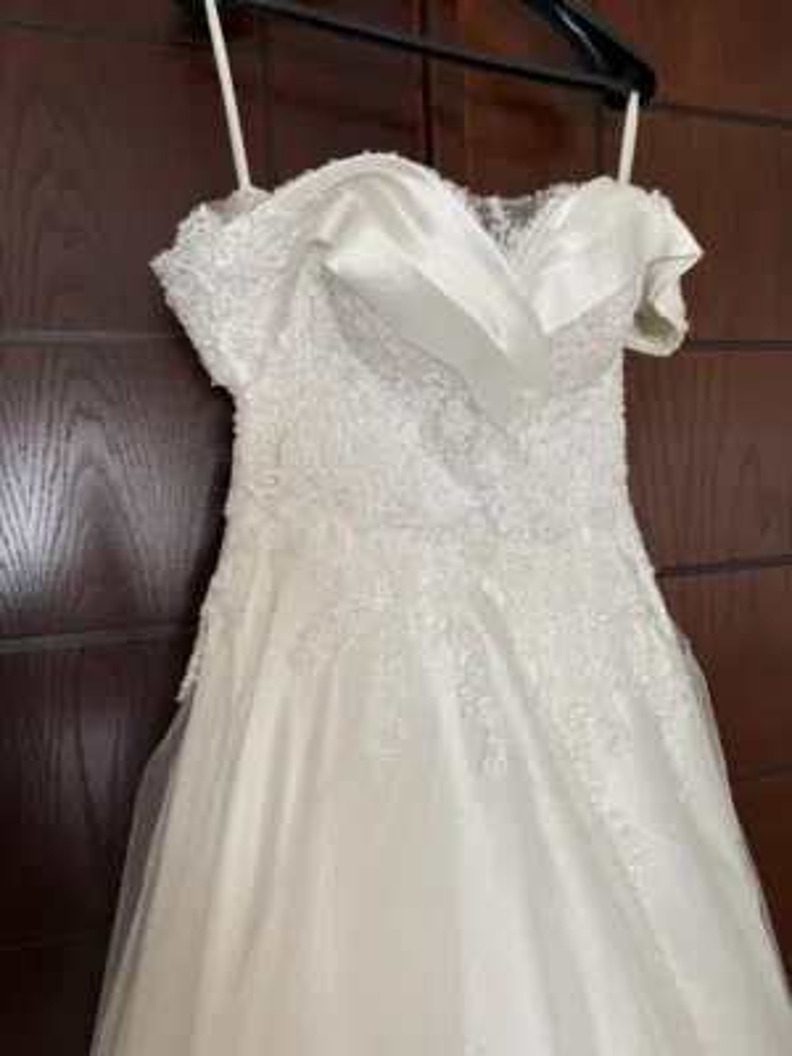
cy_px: 528
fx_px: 793
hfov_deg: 53.1
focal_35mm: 26
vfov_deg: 67.3
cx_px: 396
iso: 64
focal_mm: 5.96
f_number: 1.6
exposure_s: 1/122
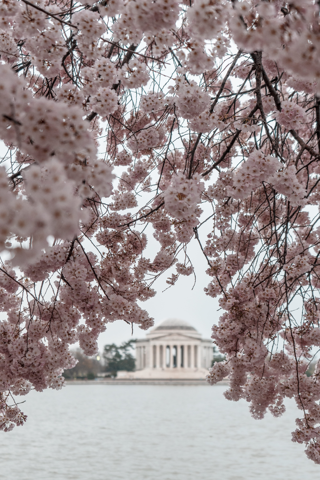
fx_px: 680
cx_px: 160
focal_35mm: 51
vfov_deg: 38.9
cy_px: 240
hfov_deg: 26.5
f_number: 2.8
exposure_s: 1/320
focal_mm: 34
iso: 500
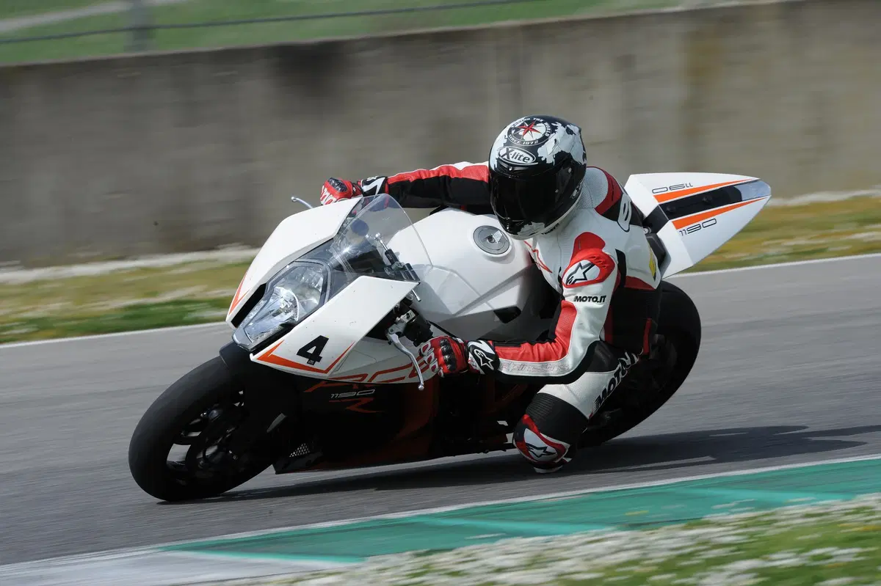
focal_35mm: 400
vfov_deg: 3.4
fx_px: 9784
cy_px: 293
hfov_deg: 5.2
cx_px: 440
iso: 280
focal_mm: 400
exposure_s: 1/320
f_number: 13
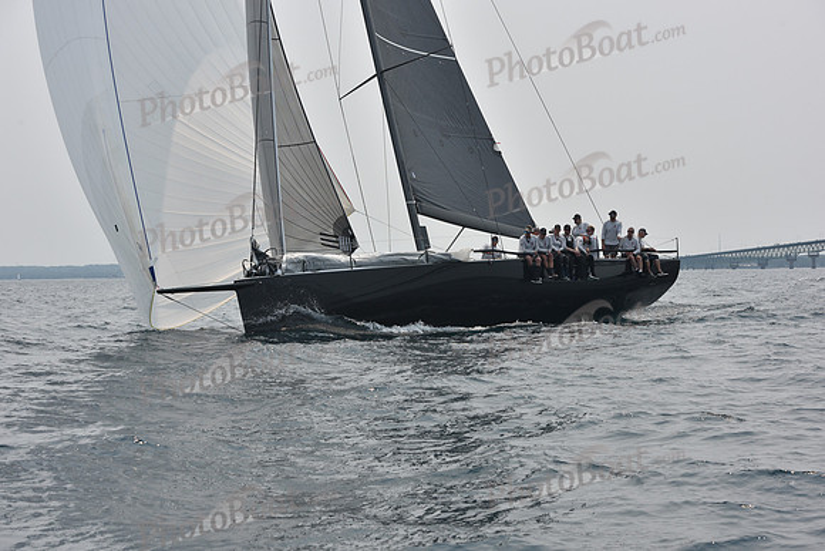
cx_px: 412
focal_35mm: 70
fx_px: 1604
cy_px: 276
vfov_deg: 19.5
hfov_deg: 28.8
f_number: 9
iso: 250
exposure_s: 1/1250
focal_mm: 70
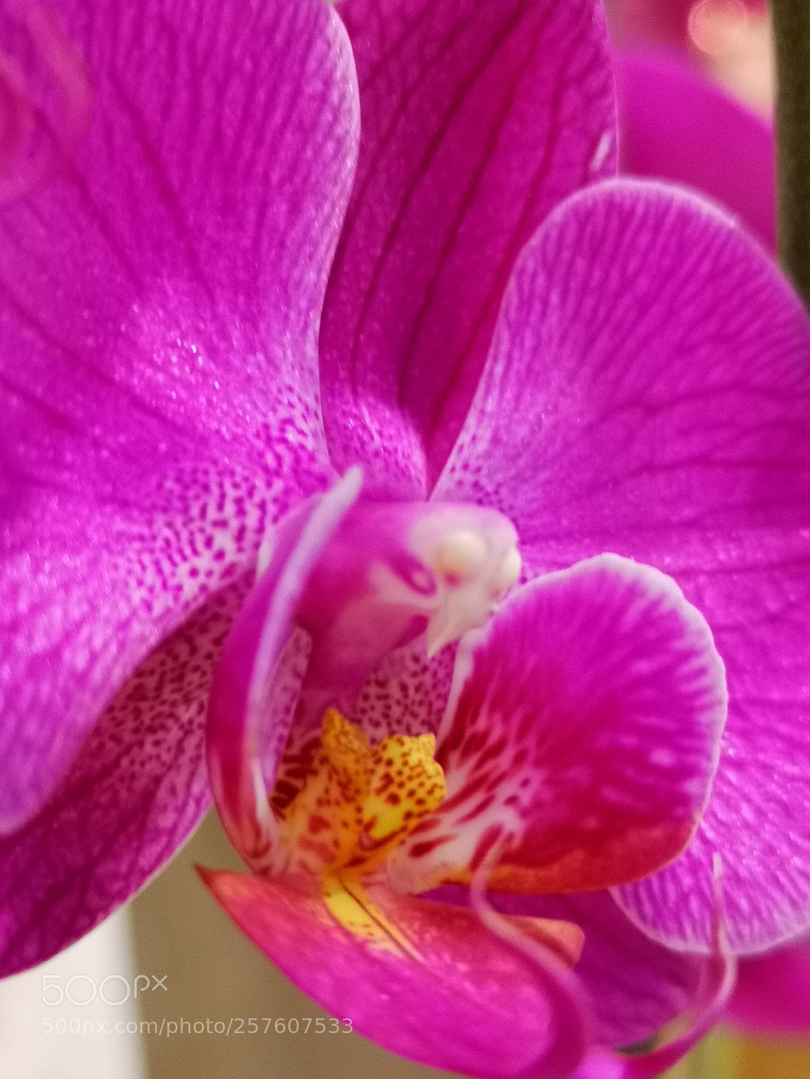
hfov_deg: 28.0
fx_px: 1622
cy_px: 540
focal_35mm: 52
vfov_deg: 36.8
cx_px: 405
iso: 320
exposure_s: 1/33.3
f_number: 1.8
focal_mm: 3.95
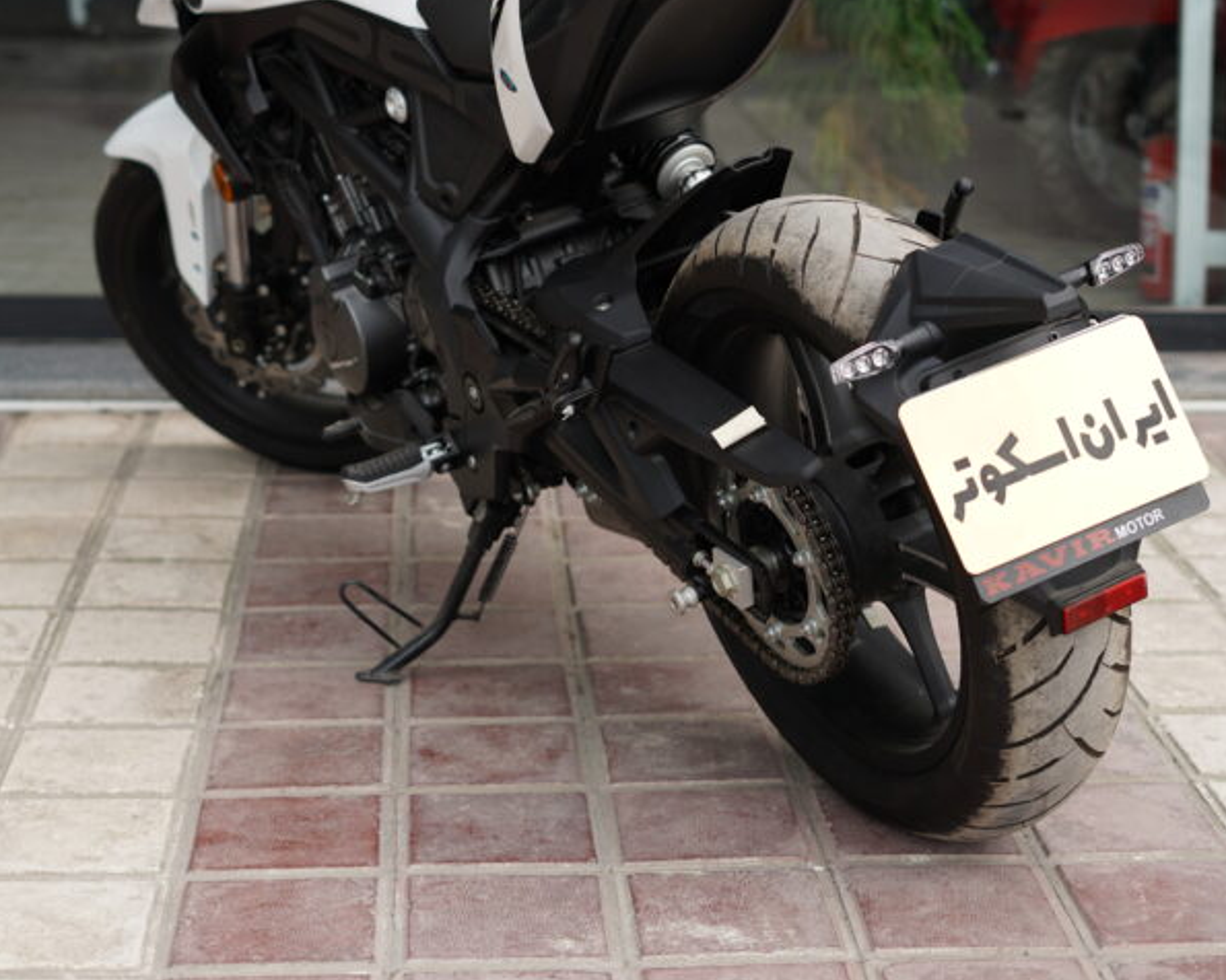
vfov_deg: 21.1
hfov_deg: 26.8
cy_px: 111
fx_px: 2576
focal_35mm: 71
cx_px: 610
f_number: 2.8
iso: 125
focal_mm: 50
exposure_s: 1/250
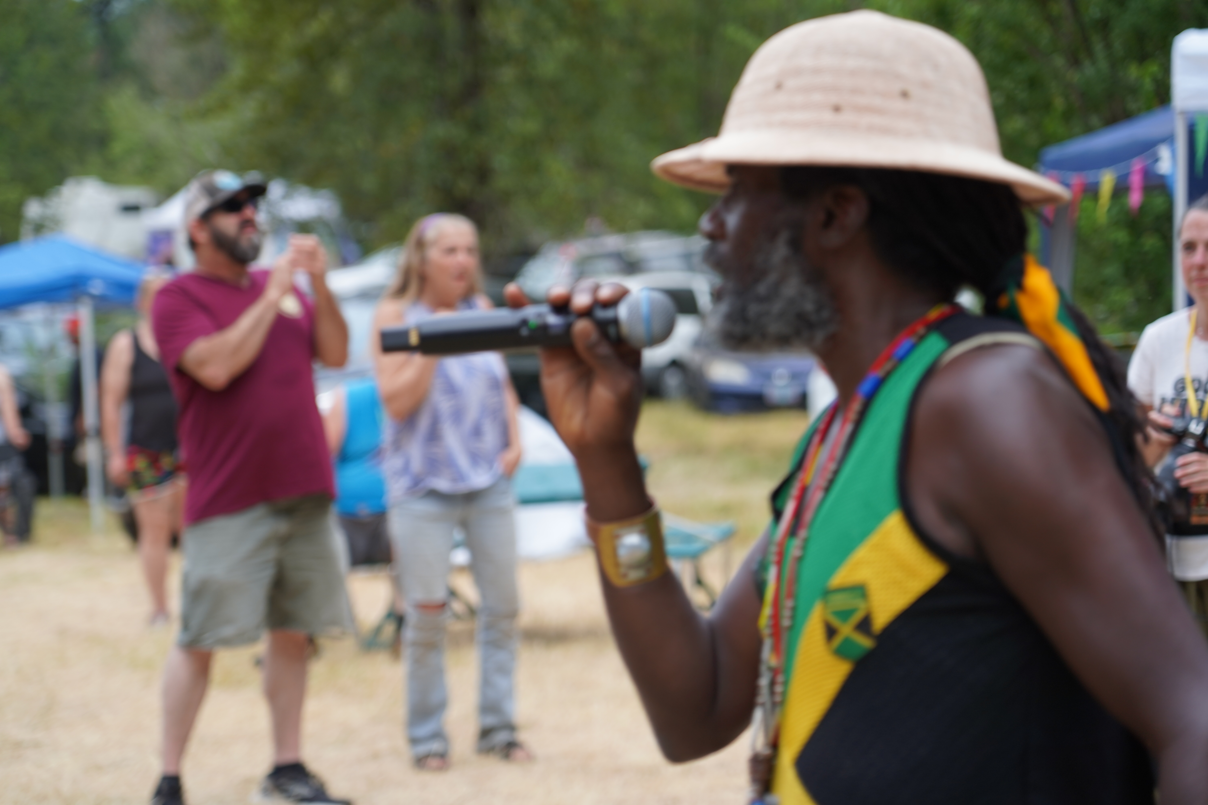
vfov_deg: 13.0
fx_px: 3523
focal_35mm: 105
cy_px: 402
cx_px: 604
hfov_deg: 19.5
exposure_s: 1/160
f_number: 4
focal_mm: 105
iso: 200
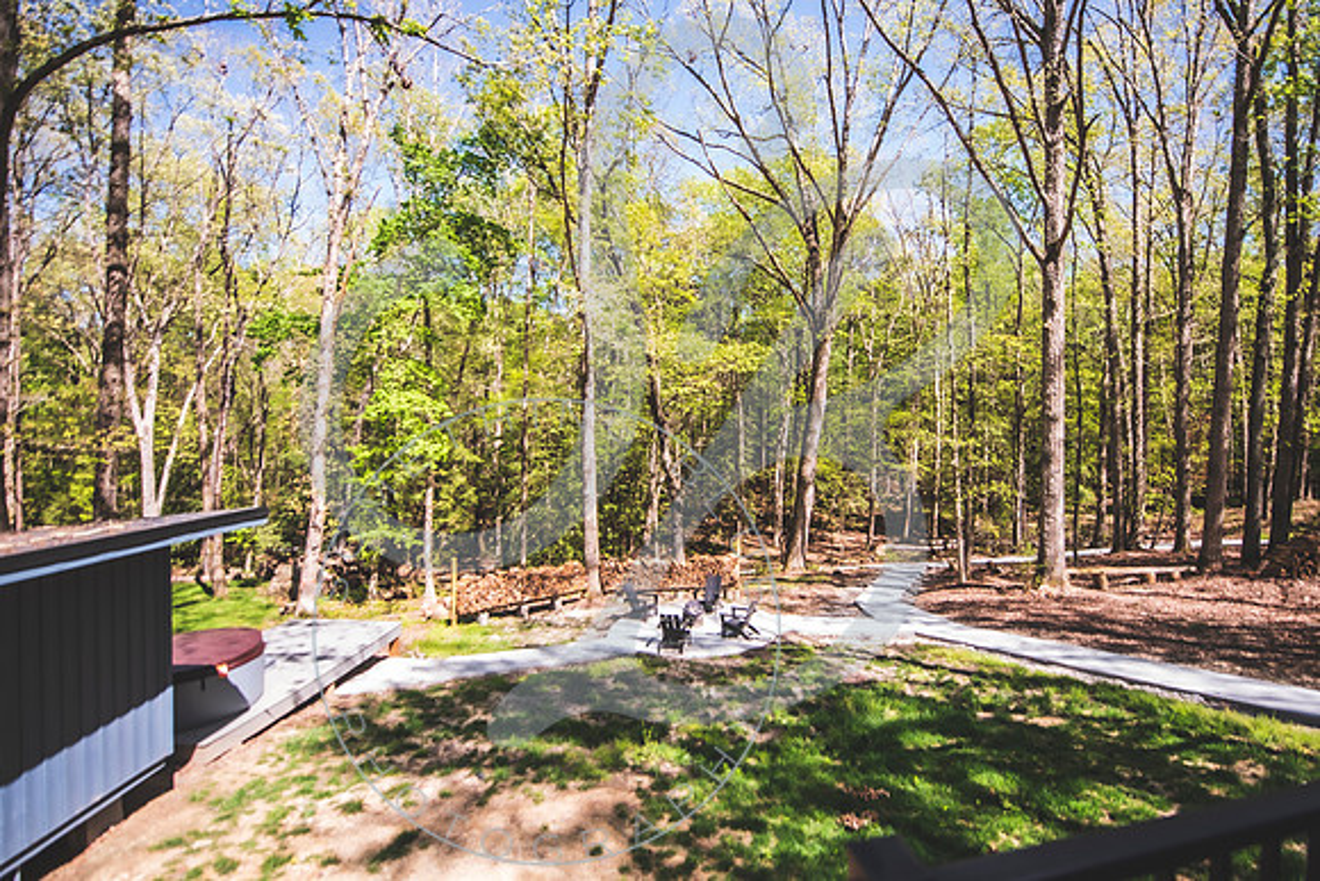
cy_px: 439
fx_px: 554
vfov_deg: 77.0
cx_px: 689
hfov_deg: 99.9
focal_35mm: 15
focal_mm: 14
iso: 100
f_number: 2.8
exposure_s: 1/400
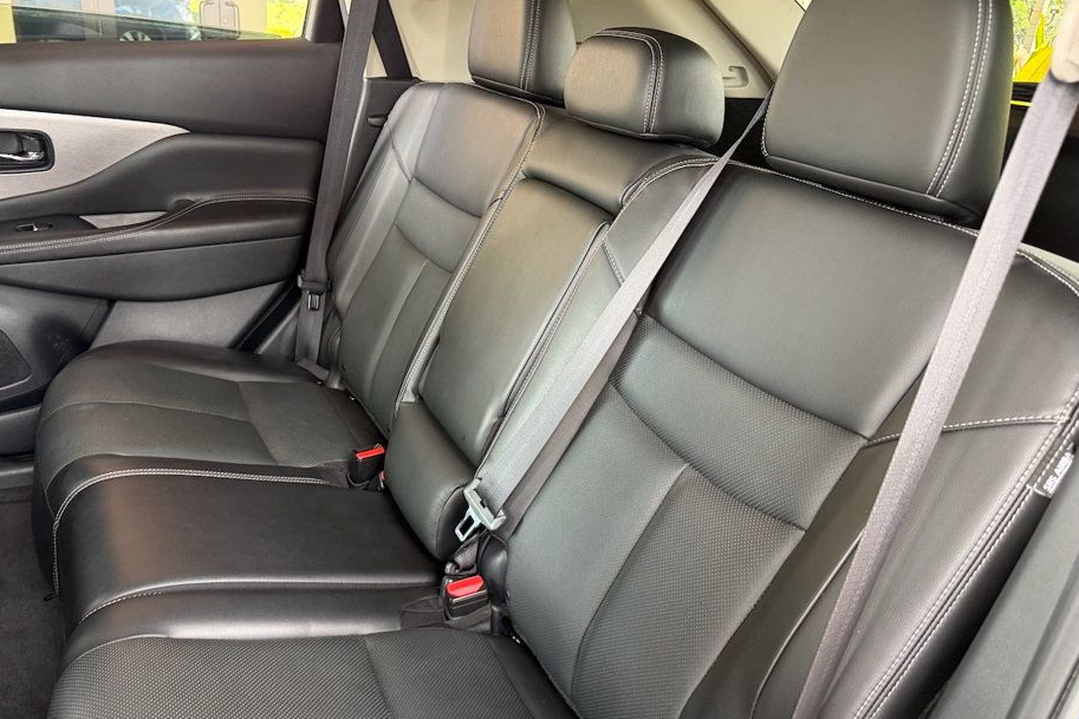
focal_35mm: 28
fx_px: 839
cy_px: 391
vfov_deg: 46.4
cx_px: 496
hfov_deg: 65.4
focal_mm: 6.76
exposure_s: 1/60
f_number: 1.78
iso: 250
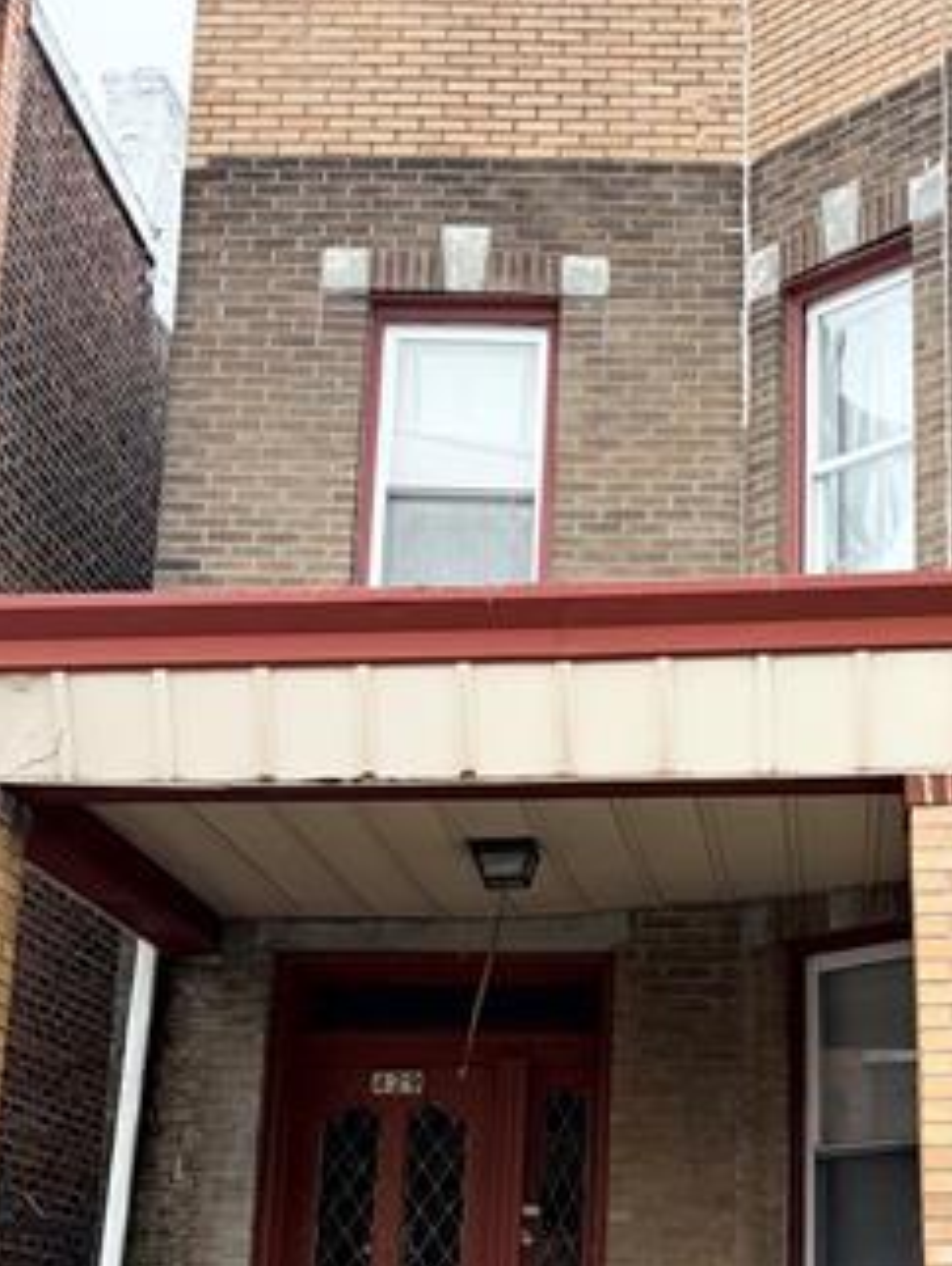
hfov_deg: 23.2
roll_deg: +0.9
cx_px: 799
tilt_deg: +16.2
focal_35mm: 62
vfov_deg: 31.1
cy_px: 723
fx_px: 2270
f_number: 1.6
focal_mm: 5.96
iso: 64
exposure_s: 1/1550
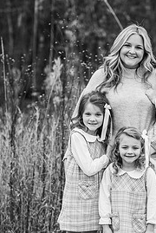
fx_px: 921
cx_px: 118
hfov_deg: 9.7
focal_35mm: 142
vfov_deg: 14.4
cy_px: 165
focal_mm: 85
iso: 125
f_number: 2.5
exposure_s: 1/400
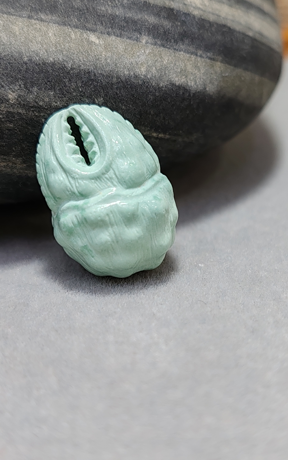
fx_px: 766
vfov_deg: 33.5
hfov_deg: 21.3
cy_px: 231
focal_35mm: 61
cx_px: 172
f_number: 1.9
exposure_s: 1/100
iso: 250
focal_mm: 6.12
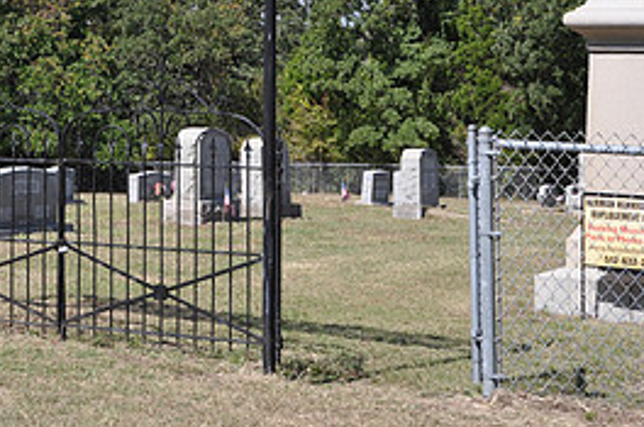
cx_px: 88
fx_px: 2000
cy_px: -16
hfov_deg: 18.1
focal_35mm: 112
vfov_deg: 12.0
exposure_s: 1/200
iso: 200
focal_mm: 34
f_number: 7.1
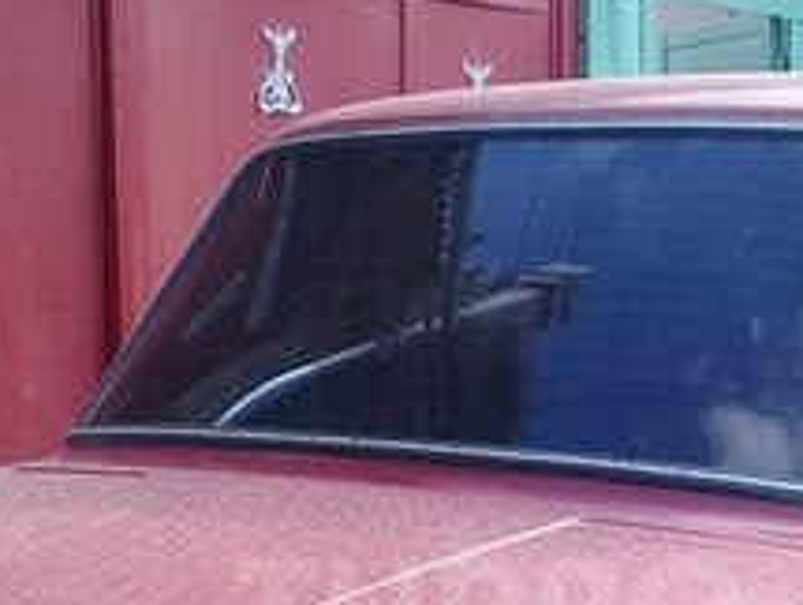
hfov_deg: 20.4
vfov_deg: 15.3
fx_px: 2207
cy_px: 614
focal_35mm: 95
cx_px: 616
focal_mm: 3.3
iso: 50
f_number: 2.2
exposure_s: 1/262
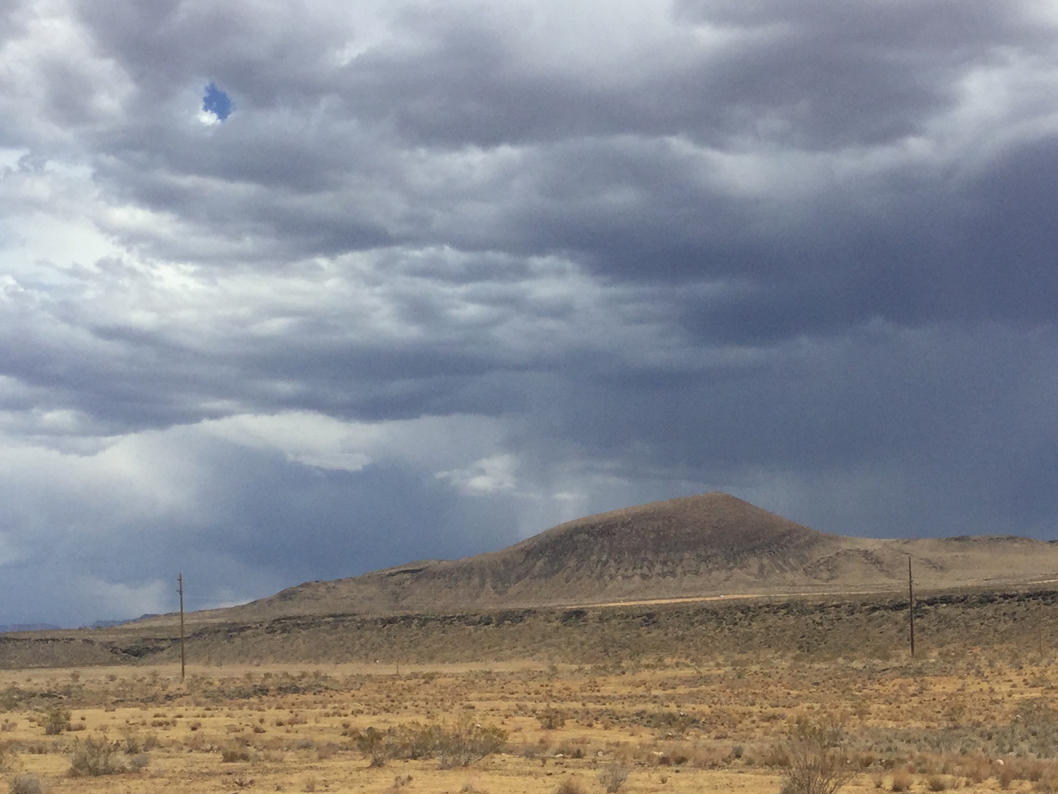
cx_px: 656
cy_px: 625
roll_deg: +1.3
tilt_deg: +2.3
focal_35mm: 63
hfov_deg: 30.6
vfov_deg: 23.0
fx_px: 1926
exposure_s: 1/2717
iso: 25
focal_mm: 3.3
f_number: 2.4
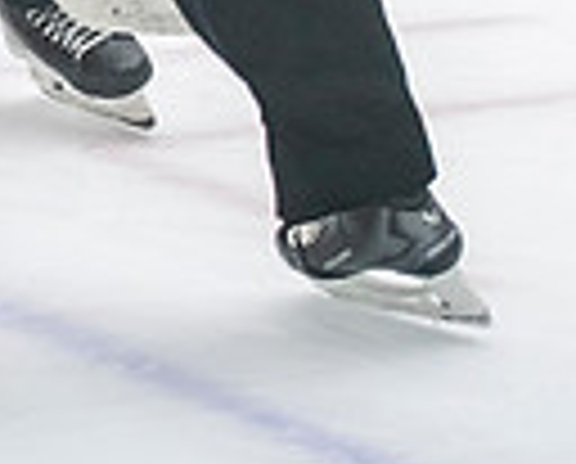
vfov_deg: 5.2
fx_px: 5075
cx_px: -315
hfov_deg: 6.4
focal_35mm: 297
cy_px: -381
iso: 2500
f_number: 3.2
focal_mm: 70
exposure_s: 1/640
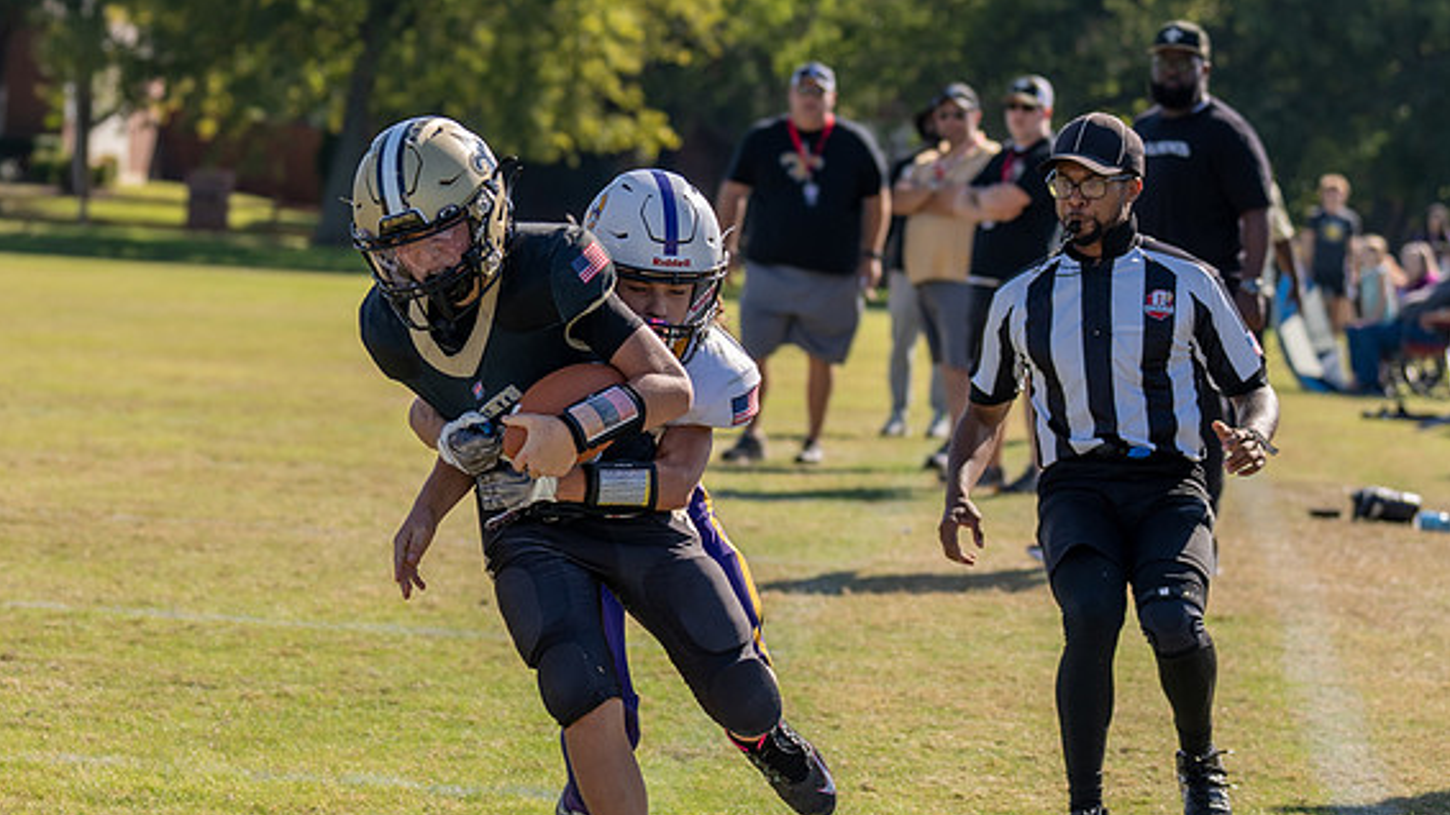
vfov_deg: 7.4
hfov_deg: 13.1
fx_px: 6304
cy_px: 455
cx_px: 432
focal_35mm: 164
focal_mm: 77
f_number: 2.8
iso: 100
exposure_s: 1/1600
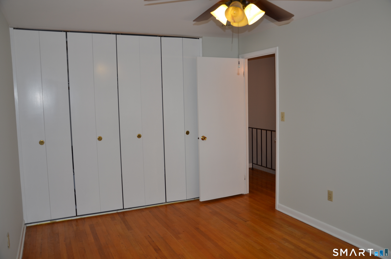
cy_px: 130
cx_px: 196
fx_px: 341
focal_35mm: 32
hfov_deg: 59.6
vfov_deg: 41.5
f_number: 3.8
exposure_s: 1/60
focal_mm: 21
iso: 200
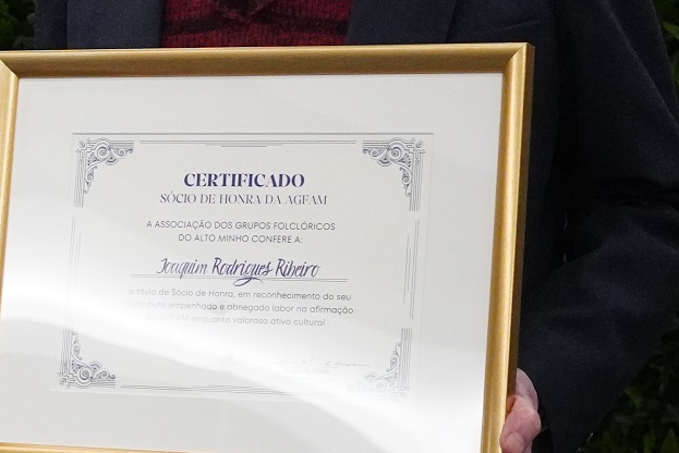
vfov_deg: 8.3
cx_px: -462
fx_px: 3132
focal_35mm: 166
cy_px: 181
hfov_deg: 11.6
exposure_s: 1/320
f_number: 2.8
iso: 3200
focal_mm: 30
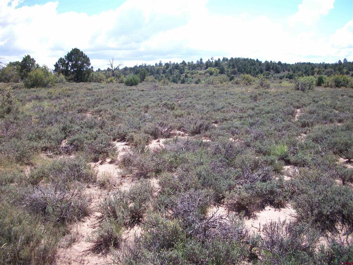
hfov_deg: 52.6
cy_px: 132
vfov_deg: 40.7
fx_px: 357
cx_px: 176
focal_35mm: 35
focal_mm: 6.3
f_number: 3.1
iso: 80
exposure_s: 1/640
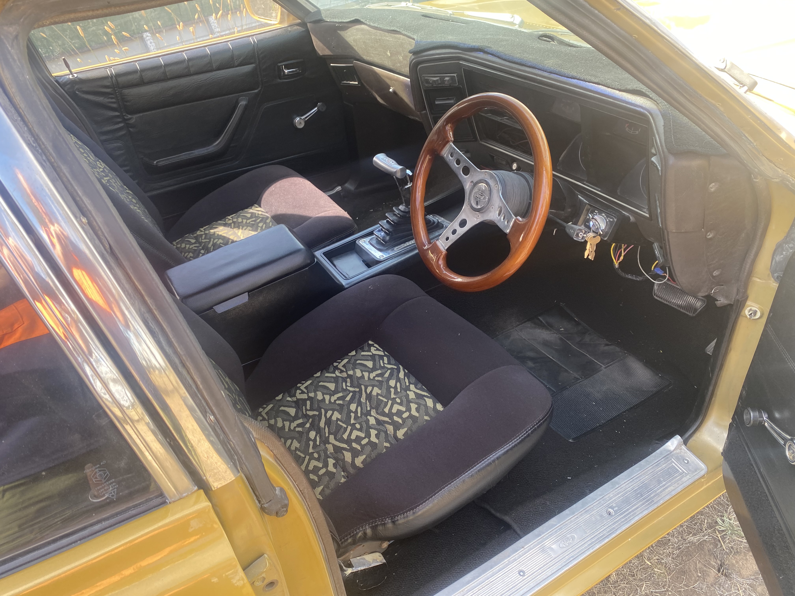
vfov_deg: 53.1
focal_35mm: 26
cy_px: 298
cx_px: 398
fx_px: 597
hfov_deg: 67.3
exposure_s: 1/122
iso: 40
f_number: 1.8
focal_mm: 4.25
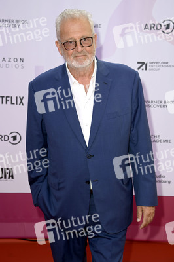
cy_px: 131
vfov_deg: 29.7
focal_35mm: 68
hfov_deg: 20.0
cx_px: 87
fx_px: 494
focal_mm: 68
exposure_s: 1/250
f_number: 5.6
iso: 400
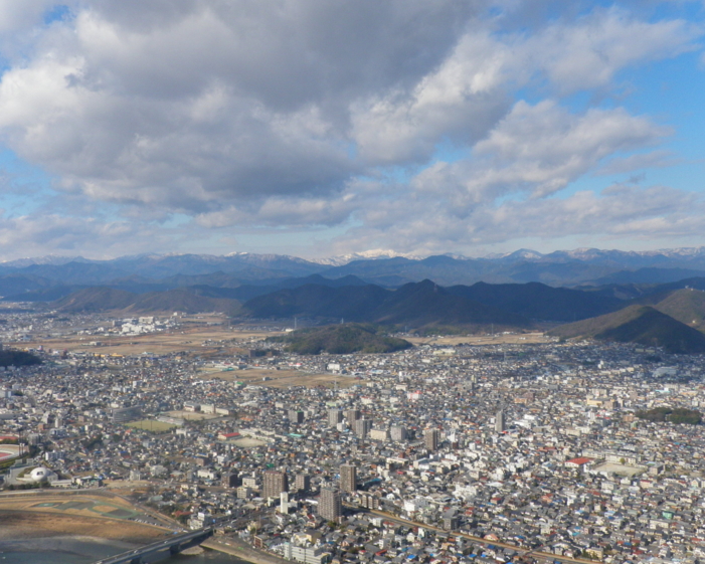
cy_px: 265
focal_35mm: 39
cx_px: 366
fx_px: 814
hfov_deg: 46.8
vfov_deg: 38.2
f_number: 6.3
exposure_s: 1/320
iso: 64
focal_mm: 6.2
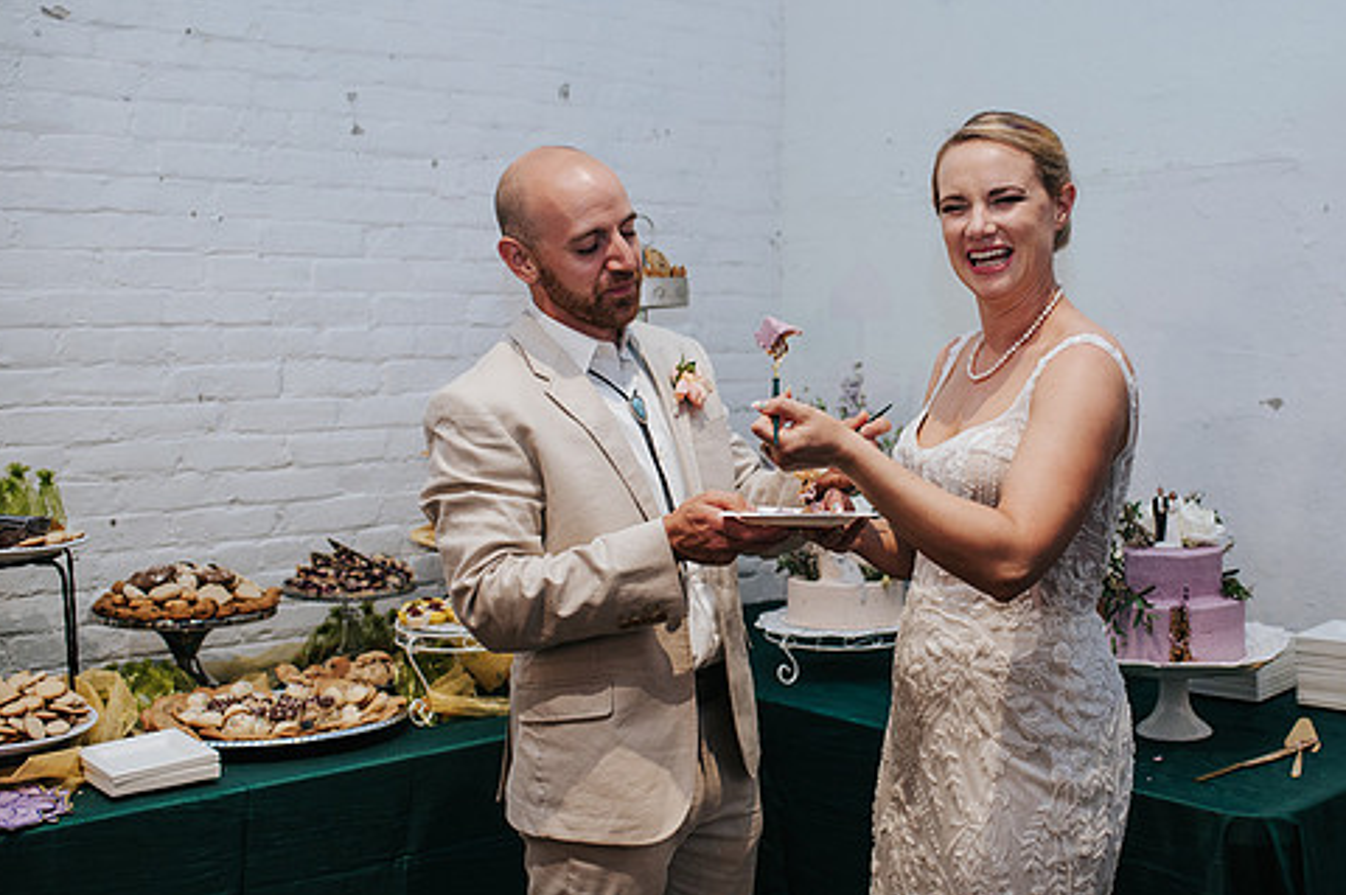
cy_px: 424
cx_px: 794
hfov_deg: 45.3
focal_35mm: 43
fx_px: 1606
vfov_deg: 31.1
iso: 1000
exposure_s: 1/200
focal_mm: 35
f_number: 2.8
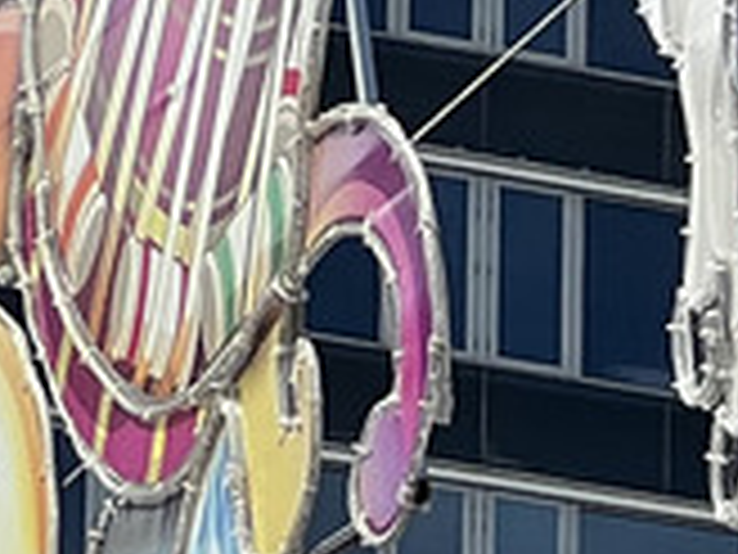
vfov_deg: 2.6
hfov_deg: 3.4
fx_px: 12046
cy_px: 2013
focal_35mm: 565
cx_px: 2601
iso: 32
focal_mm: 9
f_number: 2.8
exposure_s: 1/995
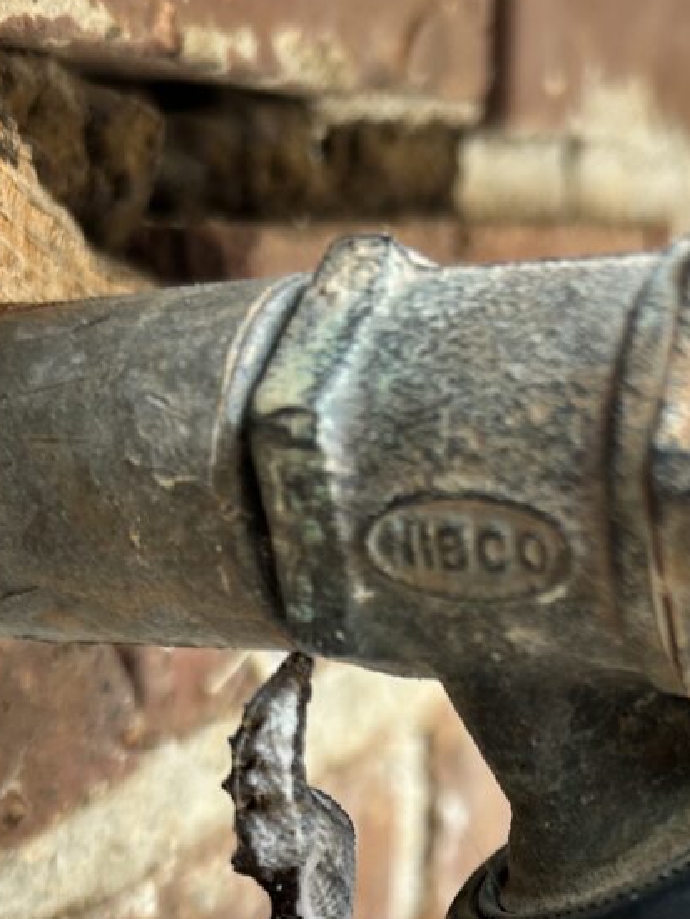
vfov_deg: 33.9
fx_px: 1381
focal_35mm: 52
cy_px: 897
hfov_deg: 28.0
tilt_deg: -25.9
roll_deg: -3.5
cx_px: 425
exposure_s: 1/121
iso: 40
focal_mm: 5.7
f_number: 1.5
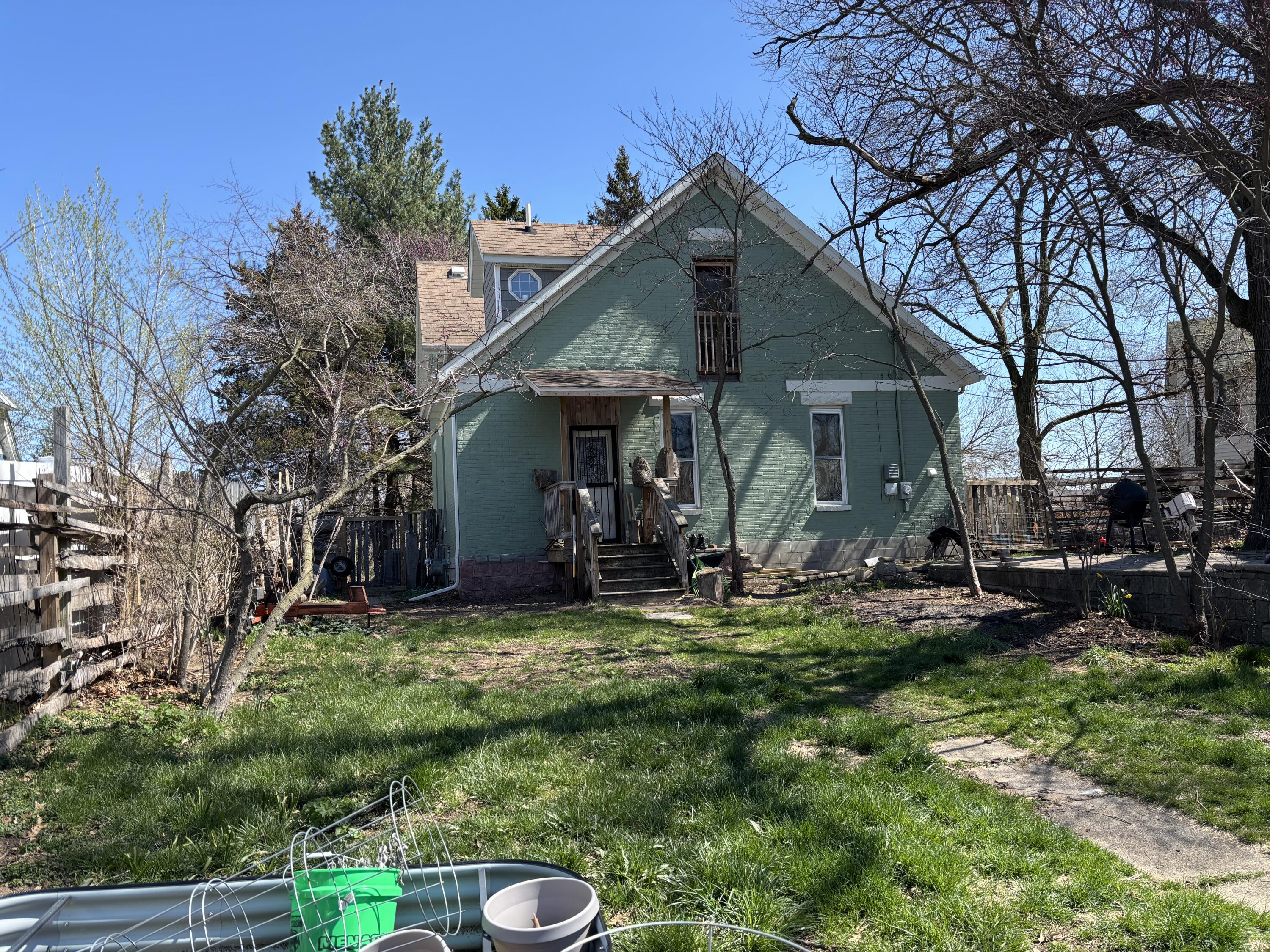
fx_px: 954
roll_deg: +2.9
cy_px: 476
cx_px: 635
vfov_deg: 53.1
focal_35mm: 26
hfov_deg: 67.3
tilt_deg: +3.1
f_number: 1.6
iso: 50
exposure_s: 1/1263
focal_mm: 5.96
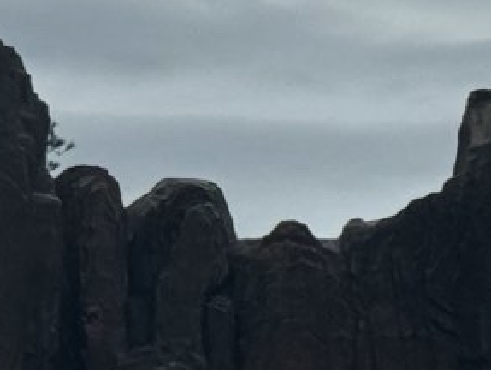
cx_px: -128
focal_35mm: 342
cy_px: 408
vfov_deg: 4.3
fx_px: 4857
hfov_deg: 5.8
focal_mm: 6.76
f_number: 1.78
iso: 64
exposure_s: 1/2717
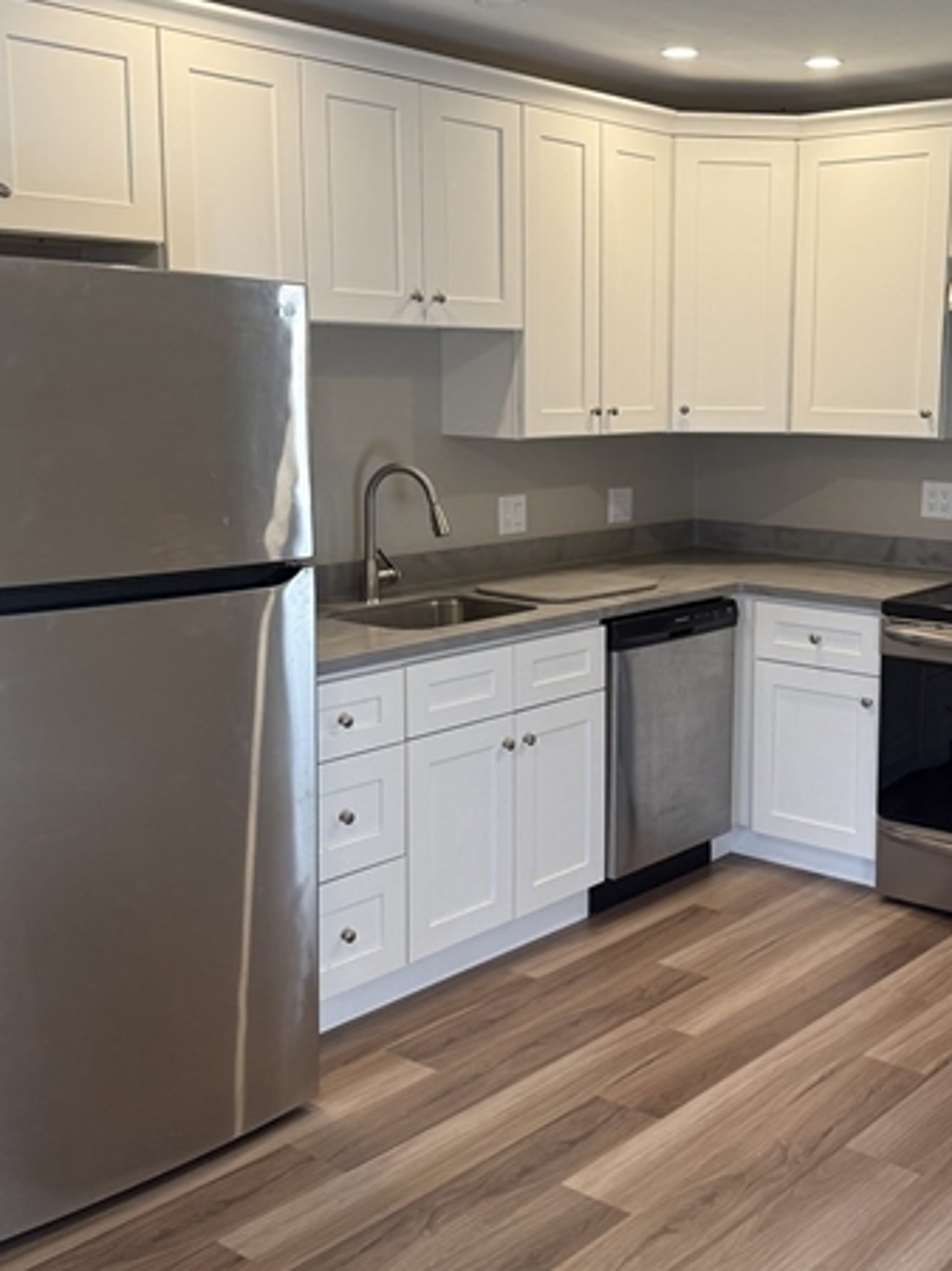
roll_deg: -0.9
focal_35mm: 41
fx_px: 1505
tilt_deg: -8.7
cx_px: 681
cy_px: 596
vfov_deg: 45.8
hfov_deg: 34.6
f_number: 1.78
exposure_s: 1/120
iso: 125
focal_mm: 6.76
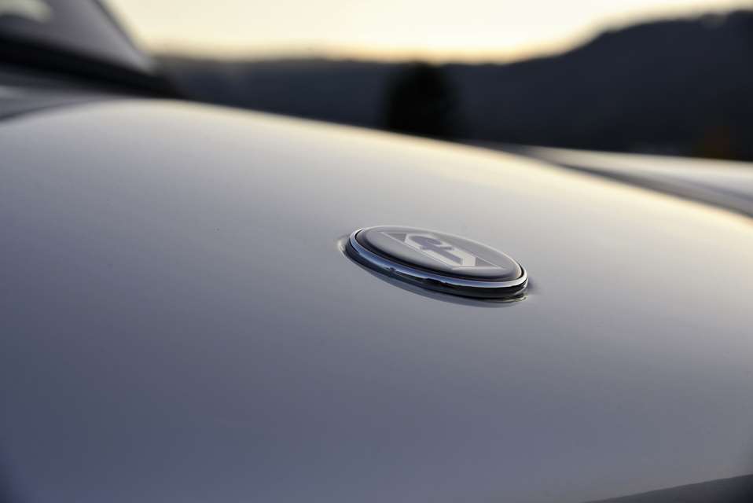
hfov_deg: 26.0
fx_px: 1632
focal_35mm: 78
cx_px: 376
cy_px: 252
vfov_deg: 17.5
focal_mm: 78
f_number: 8
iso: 160
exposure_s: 1/250
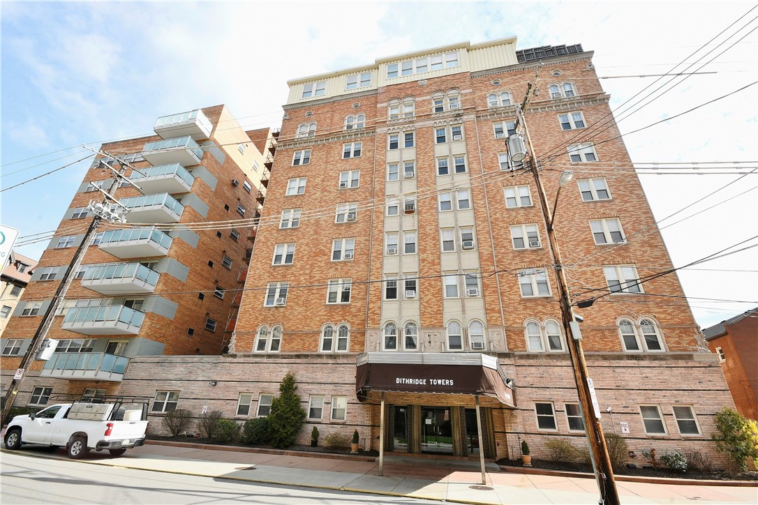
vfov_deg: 77.3
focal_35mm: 15
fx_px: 316
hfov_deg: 100.4
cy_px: 252
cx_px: 379
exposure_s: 1/160
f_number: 13
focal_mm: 10
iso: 400
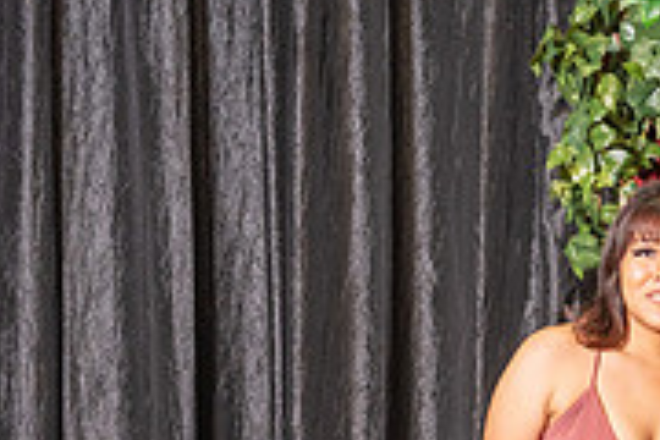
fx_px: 2072
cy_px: 625
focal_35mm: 113
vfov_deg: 11.7
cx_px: 913
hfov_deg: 16.8
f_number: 4
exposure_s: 1/200
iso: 800
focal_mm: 35
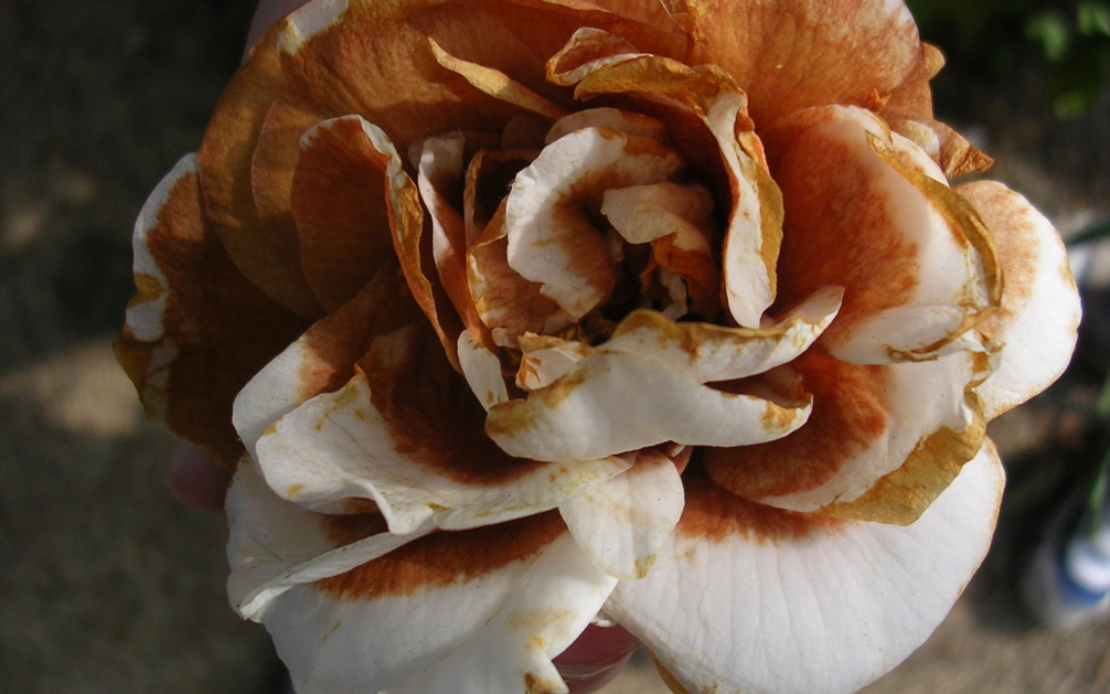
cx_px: 563
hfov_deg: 48.2
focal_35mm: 41
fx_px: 1240
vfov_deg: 31.3
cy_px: 330
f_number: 2.8
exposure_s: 1/315
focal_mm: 5.8
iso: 50
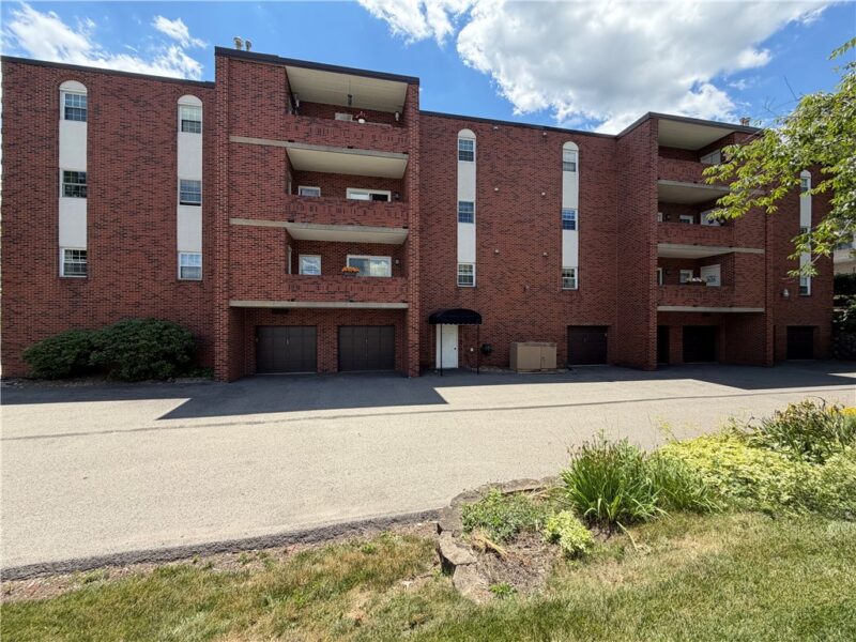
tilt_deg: +0.1
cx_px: 428
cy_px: 321
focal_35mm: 14
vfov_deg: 85.7
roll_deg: -0.3
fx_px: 346
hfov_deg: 102.1
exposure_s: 1/770
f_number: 2.2
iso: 32
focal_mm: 2.22
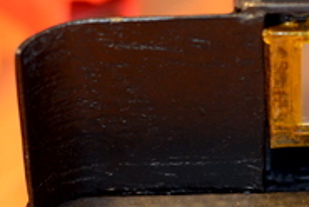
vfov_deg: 6.4
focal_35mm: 216
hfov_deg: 9.5
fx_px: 1857
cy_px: 165
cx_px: 122
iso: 1100
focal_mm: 50
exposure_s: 1/60
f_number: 2.8
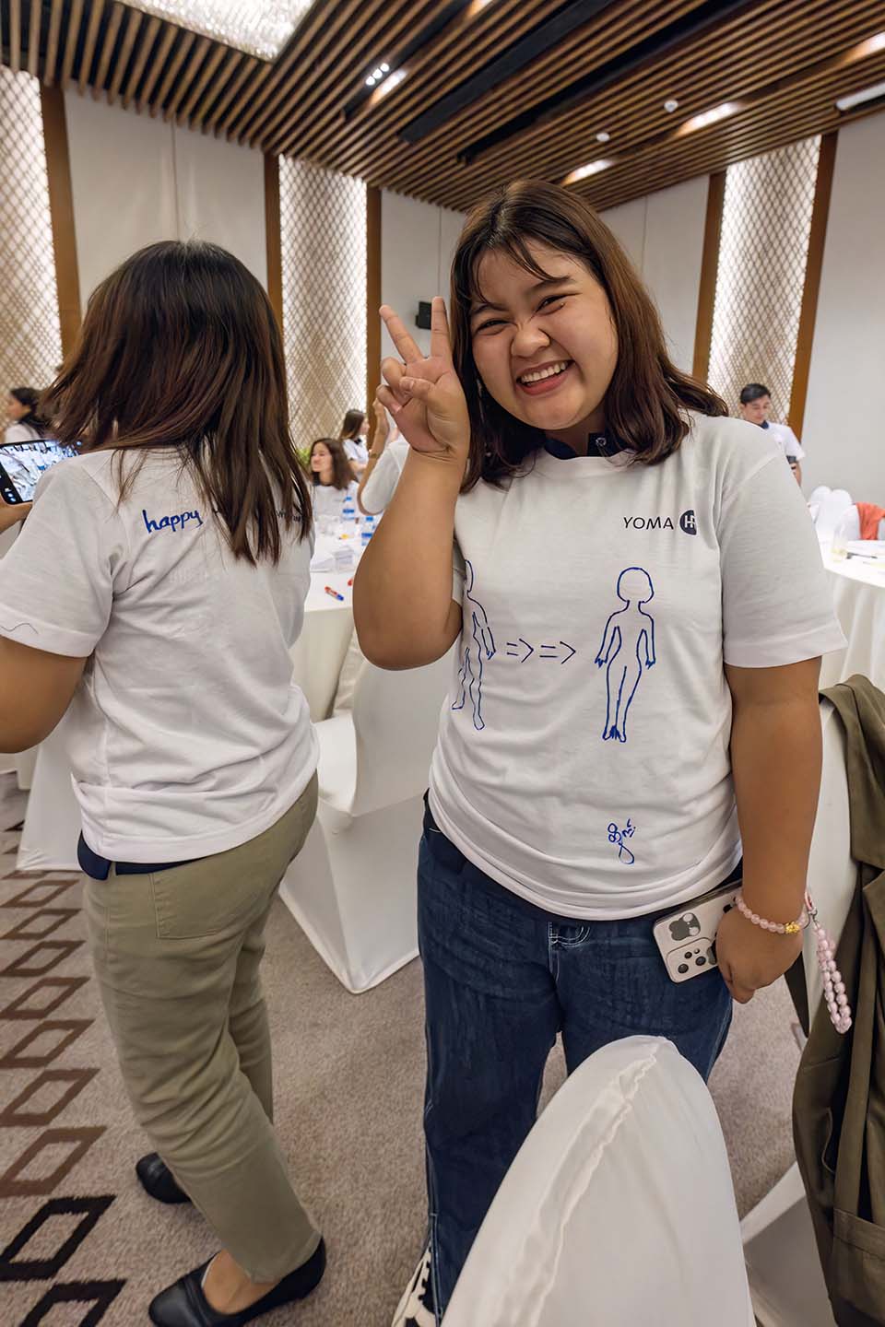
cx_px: 442
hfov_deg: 81.2
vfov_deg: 104.3
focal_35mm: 14
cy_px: 664
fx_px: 516
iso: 6400
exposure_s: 1/200
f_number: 5.6
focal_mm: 14
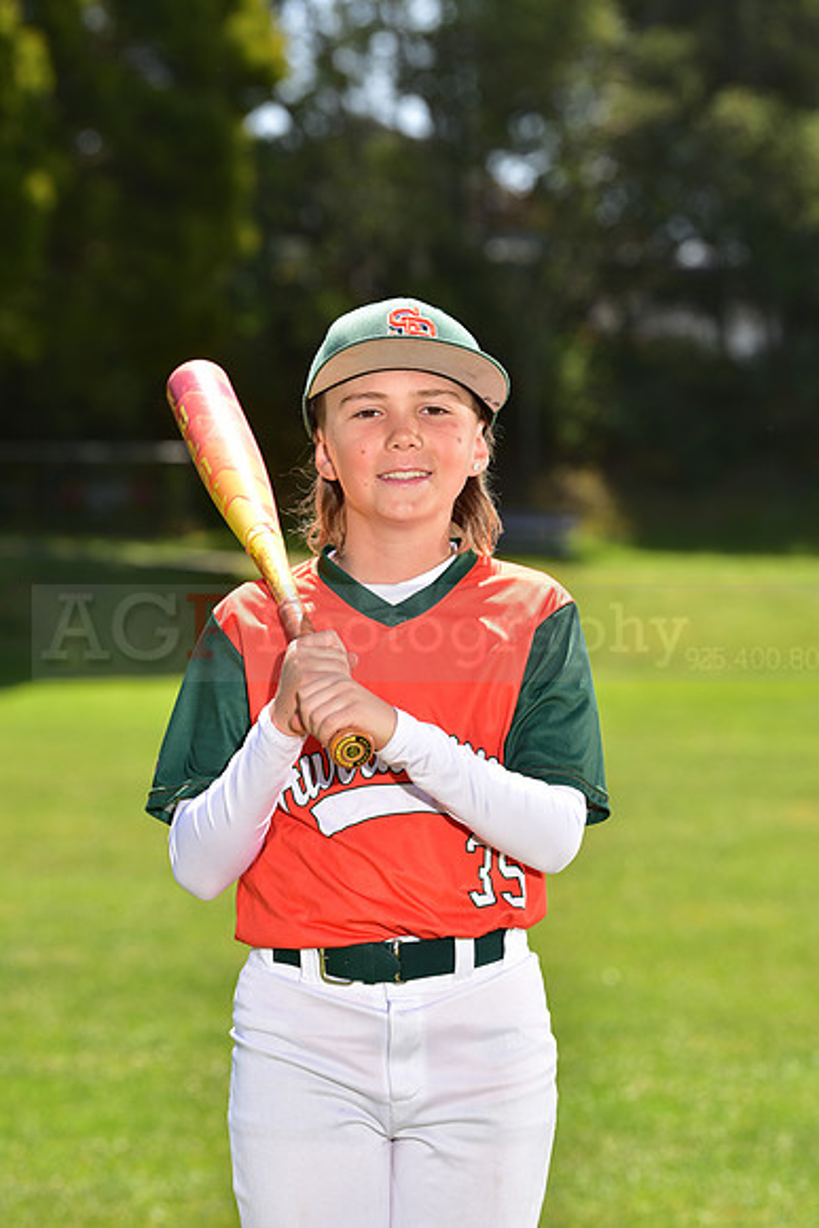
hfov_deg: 9.8
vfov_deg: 14.7
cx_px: 410
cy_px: 614
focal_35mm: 140
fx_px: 4774
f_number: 5.6
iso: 80
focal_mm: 140
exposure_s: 1/200
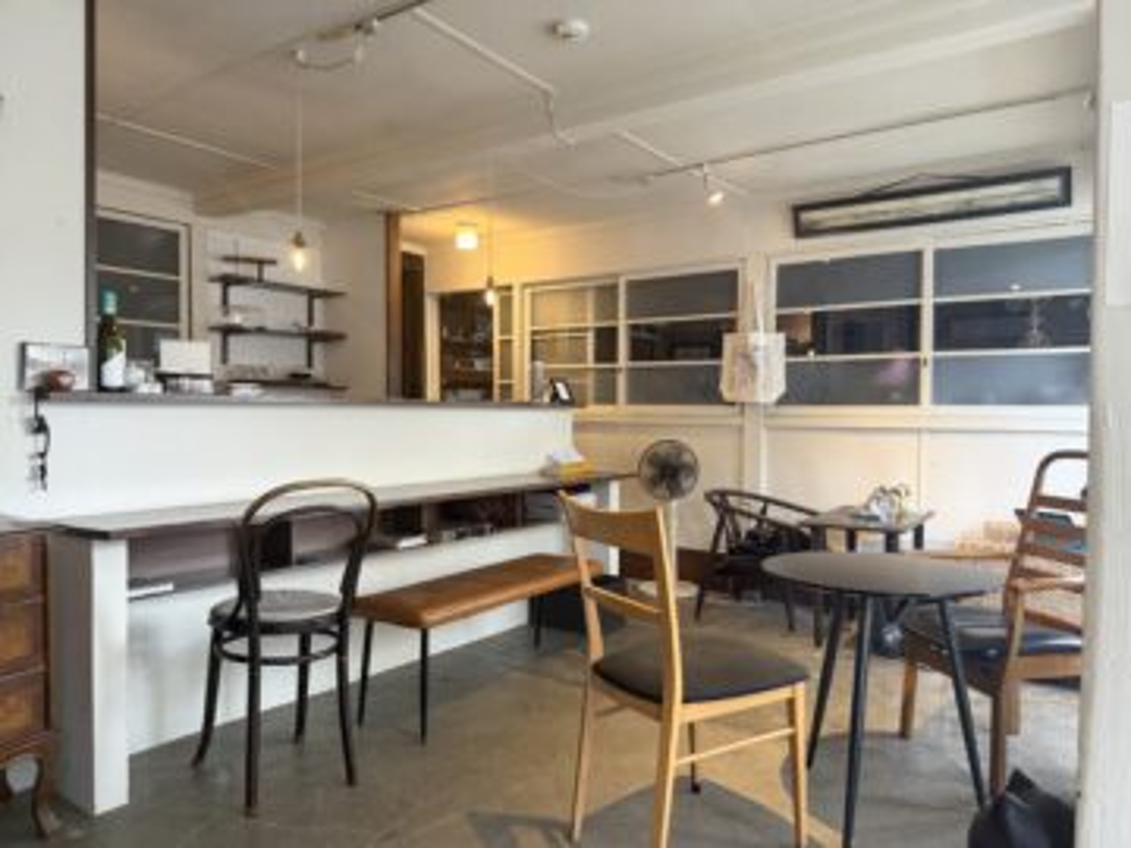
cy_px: 424
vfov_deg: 56.8
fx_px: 784
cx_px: 566
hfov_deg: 71.6
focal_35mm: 24
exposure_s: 1/60
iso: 400
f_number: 1.78
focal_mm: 6.76
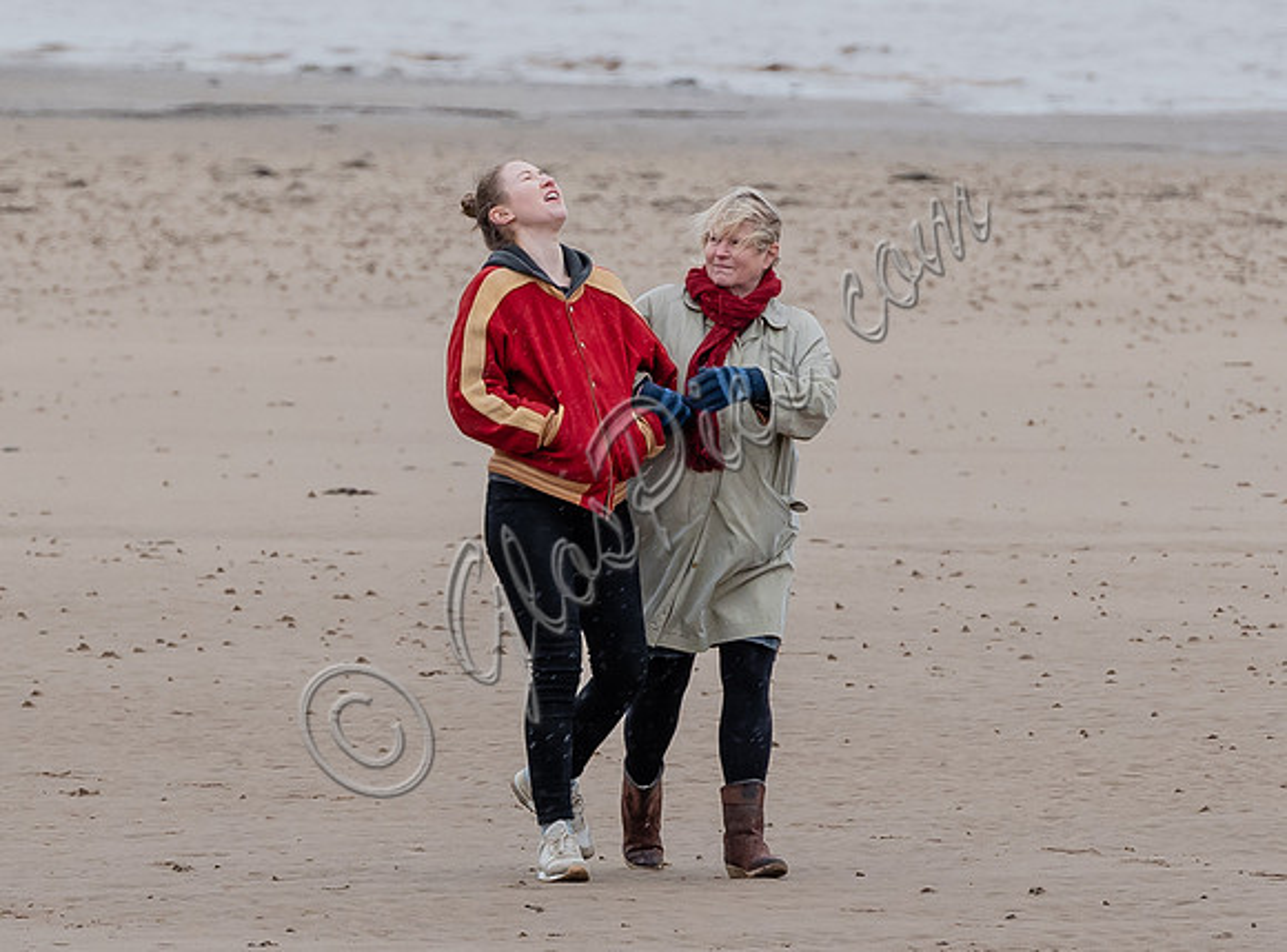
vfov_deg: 1.6
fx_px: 33275
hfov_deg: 2.2
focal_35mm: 899
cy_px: 412
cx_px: 463
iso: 400
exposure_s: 1/640
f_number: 6.3
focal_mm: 200
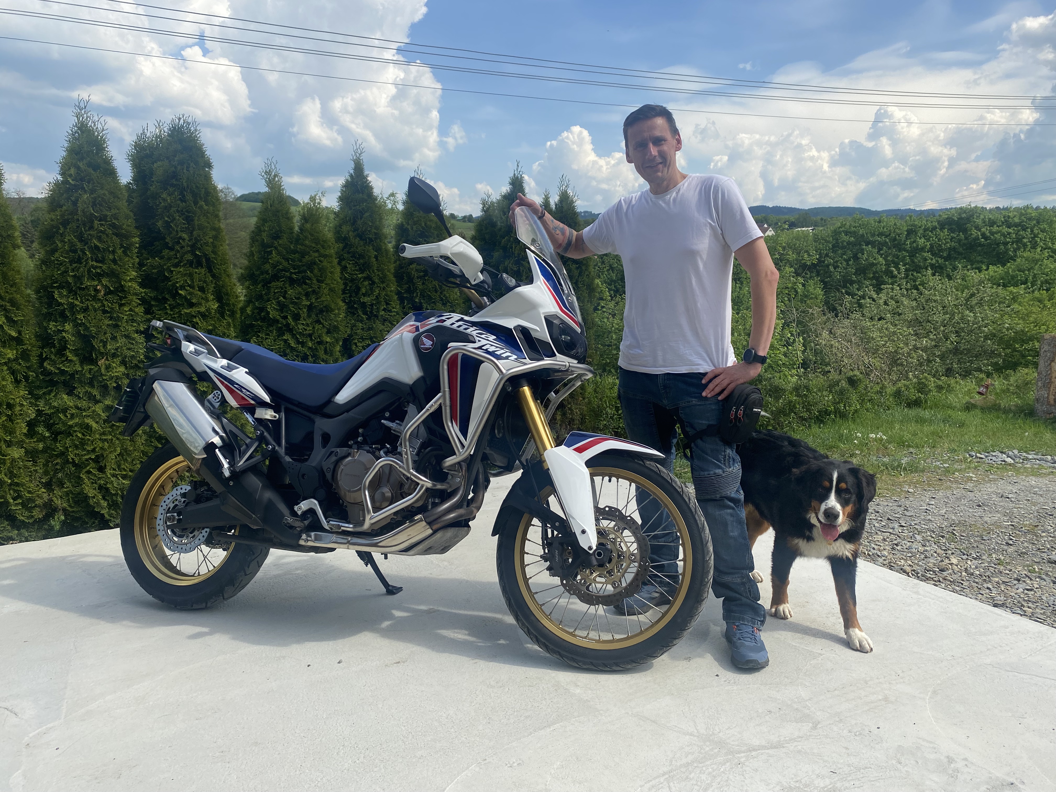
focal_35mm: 26
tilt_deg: -10.3
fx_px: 793
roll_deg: -1.2
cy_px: 396
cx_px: 528
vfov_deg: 53.1
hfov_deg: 67.3
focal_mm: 4.25
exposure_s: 1/2463
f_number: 1.8
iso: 32
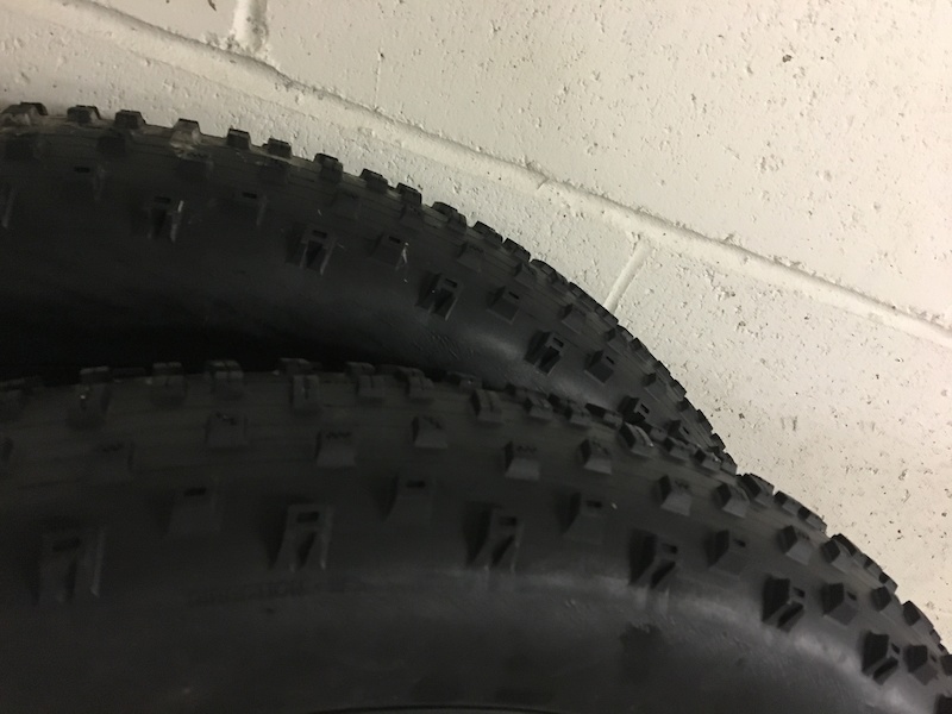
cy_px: 357
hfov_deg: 61.7
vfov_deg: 48.2
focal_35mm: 29
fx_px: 798
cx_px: 476
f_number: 2.2
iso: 320
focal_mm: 4.15
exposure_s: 1/15
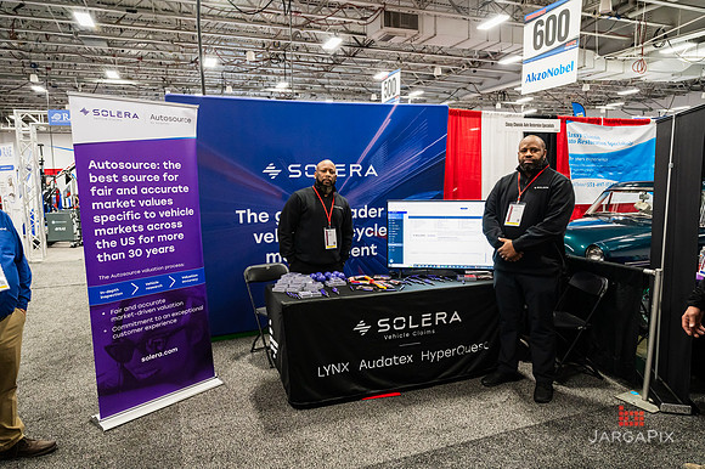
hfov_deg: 73.5
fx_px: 472
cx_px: 352
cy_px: 234
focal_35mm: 24
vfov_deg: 52.9
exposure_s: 1/200
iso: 4000
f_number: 4
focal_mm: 24
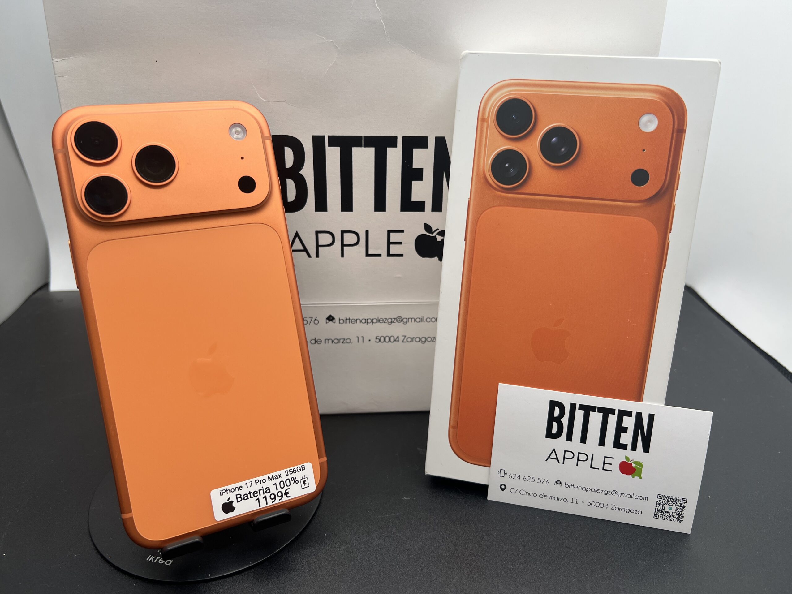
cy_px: 297
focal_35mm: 26
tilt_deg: -27.9
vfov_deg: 53.1
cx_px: 396
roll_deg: -0.5
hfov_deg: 67.3
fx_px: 595
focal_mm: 5.7
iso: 50
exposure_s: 1/450
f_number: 1.5
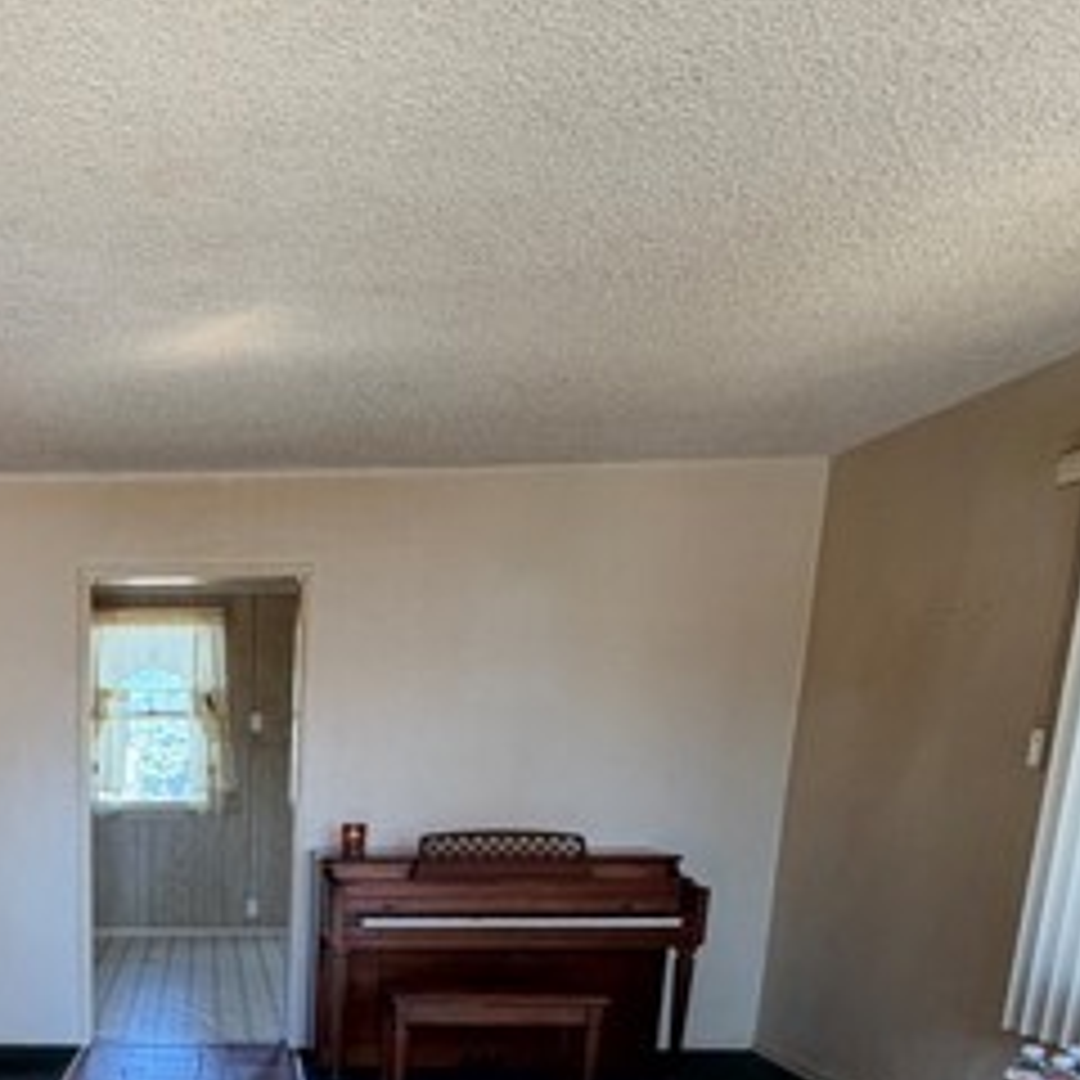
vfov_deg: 43.9
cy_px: 1030
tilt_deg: -12.5
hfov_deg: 45.0
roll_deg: +0.9
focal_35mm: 33
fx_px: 1165
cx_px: 99
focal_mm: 2.22
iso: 200
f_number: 2.2
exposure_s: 1/121
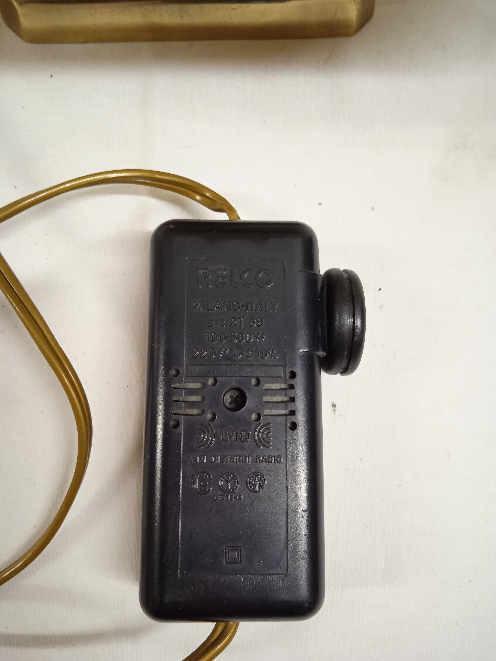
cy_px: 330
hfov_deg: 49.7
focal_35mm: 28
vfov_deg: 63.4
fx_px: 535
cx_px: 248
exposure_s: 1/14.3
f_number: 2.2
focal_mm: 3.43
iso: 871
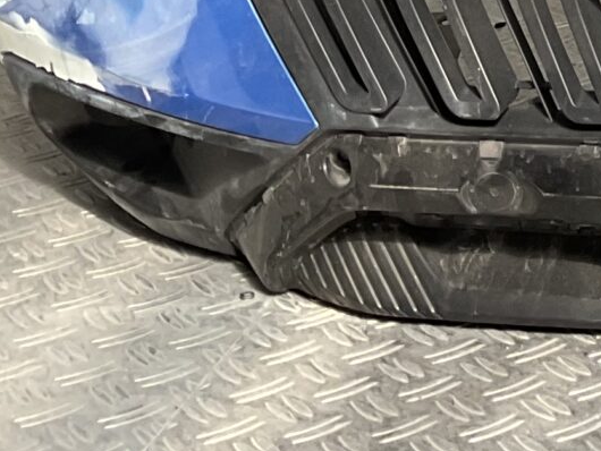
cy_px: -478
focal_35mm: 140
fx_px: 2432
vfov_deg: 9.8
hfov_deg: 12.4
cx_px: 1214
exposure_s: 1/312
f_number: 1.8
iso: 16
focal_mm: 3
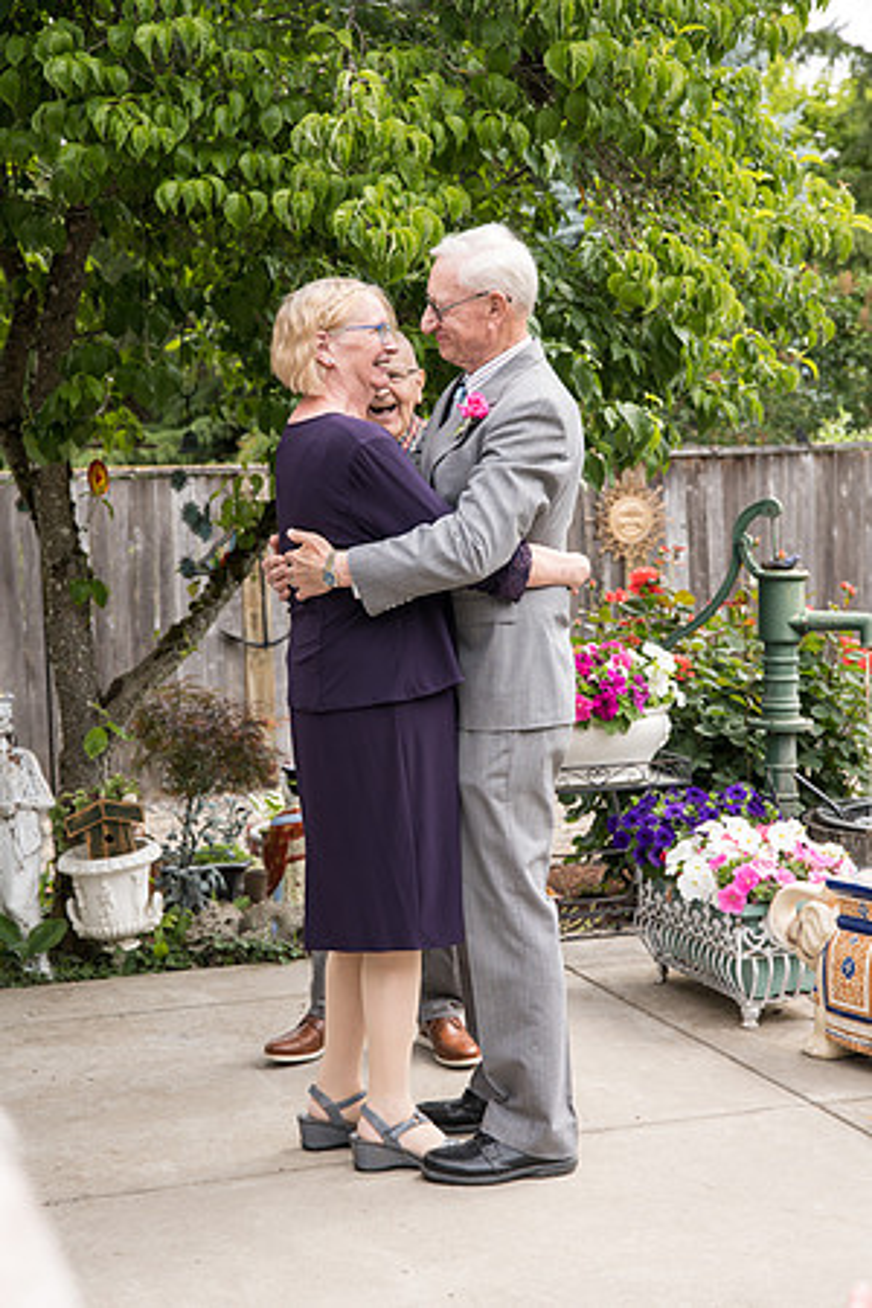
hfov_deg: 21.9
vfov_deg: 32.4
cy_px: 654
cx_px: 436
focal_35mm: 62
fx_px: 2252
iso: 400
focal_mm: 62
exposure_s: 1/500
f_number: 5
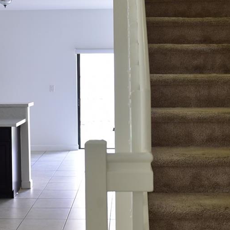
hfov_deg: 24.0
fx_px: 541
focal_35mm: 72
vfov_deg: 24.0
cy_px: 95
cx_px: 106
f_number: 3.2
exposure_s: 1/60
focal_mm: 27
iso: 800
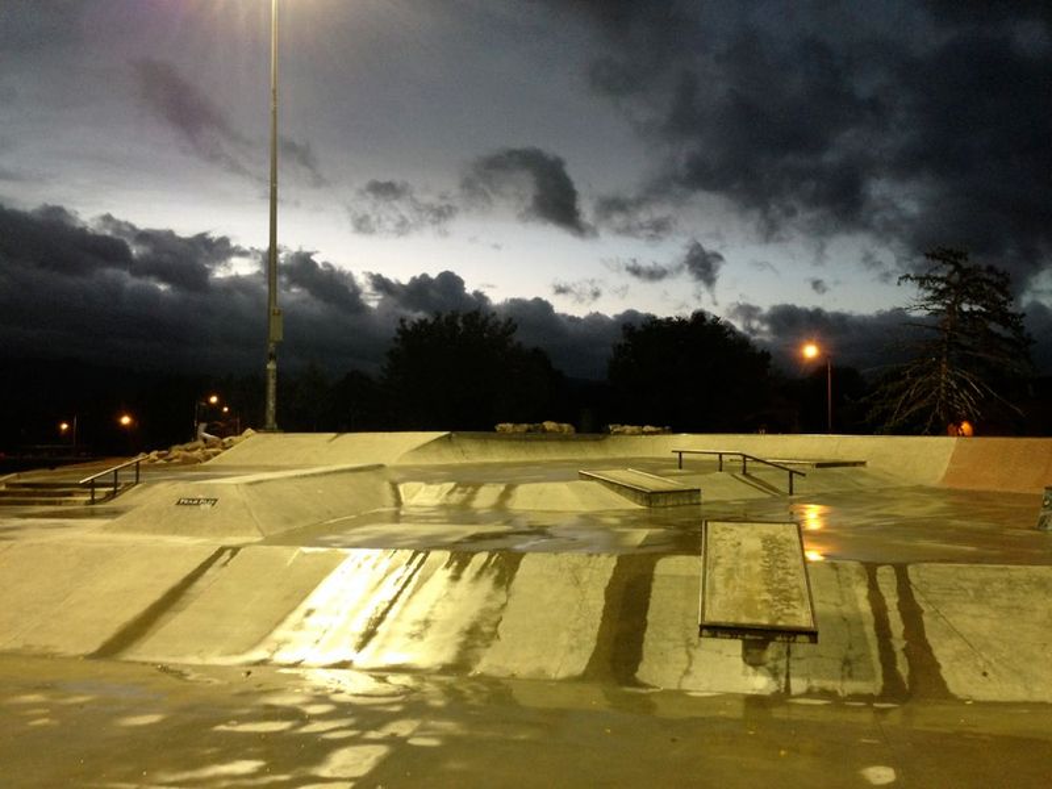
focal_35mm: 33
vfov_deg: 42.9
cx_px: 526
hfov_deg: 55.4
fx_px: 1003
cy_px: 394
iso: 125
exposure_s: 1/20
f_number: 2.4
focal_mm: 4.12
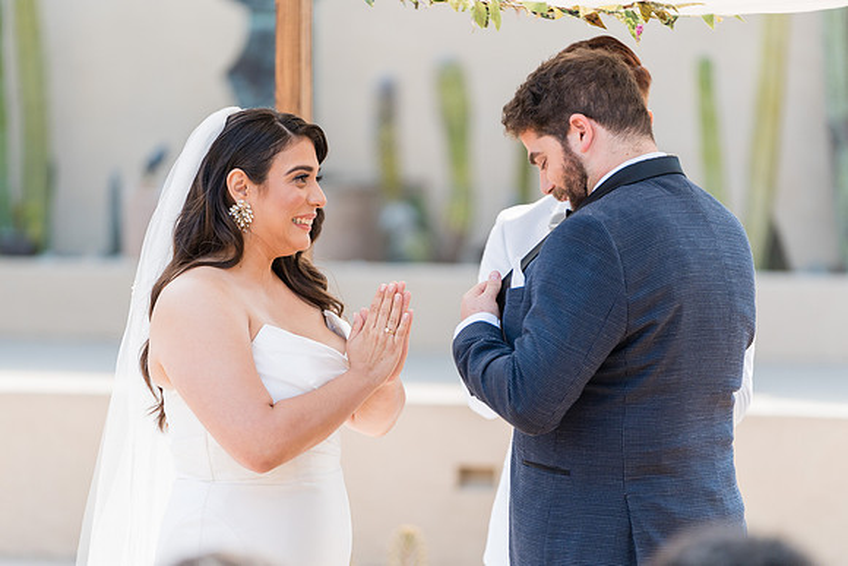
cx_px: 411
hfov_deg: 9.5
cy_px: 317
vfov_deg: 6.3
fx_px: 5121
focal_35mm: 217
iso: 200
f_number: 2.8
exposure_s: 1/1000
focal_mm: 189
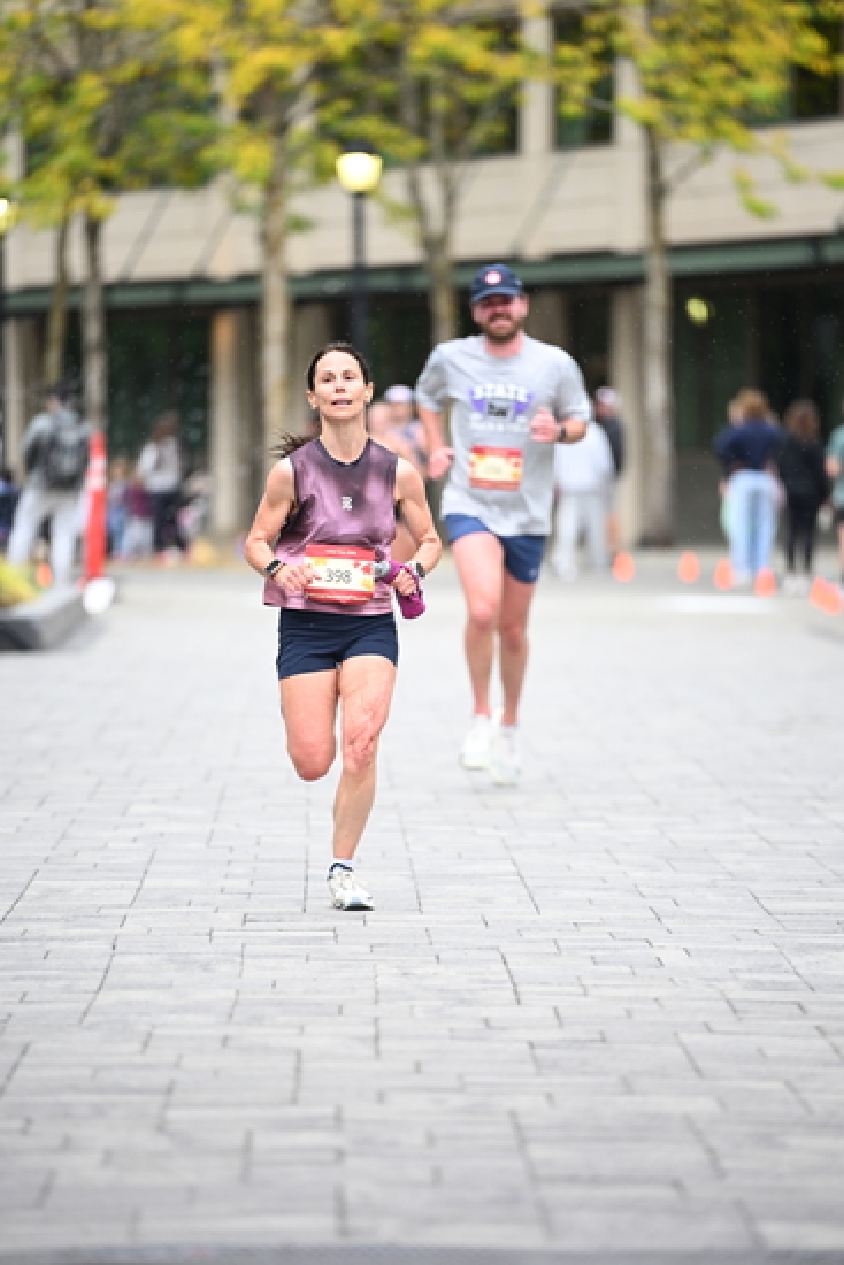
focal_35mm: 200
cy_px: 632
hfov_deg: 6.9
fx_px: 7028
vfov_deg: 10.3
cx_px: 422
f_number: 2.8
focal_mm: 200
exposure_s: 1/1250
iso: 1250
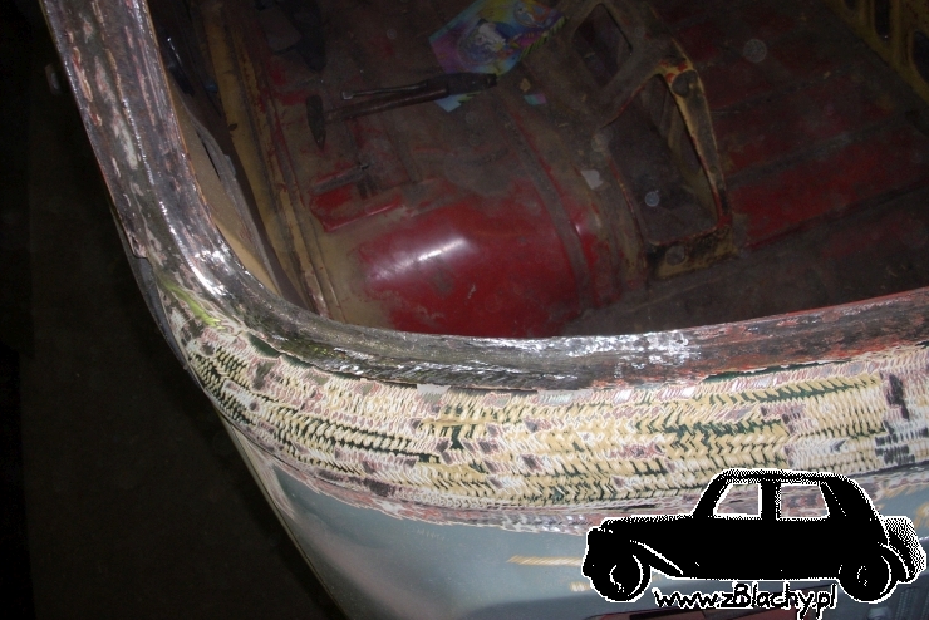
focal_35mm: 39
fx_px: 1007
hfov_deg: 49.5
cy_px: 270
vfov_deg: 34.2
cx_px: 467
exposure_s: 1/60
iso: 64
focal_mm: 6.2
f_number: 2.8
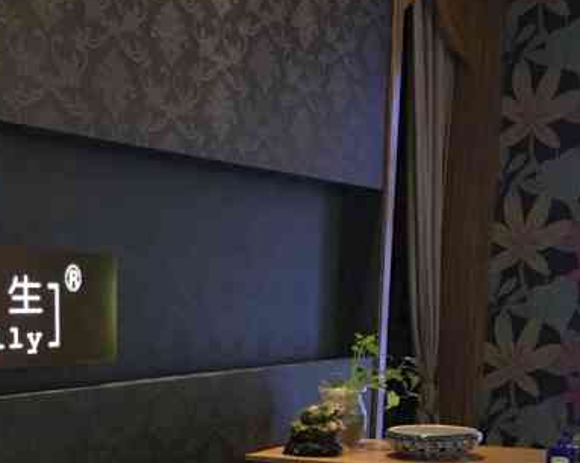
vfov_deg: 20.4
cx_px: 121
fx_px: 1184
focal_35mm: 69
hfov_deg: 27.0
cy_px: 588
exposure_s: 1/8
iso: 100
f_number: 2.2
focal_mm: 4.15
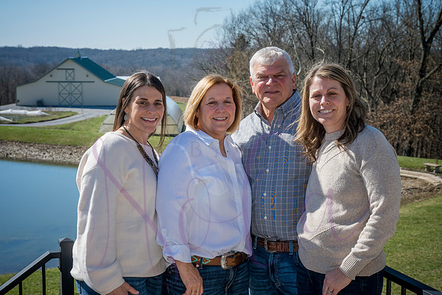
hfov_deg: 33.9
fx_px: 725
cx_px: 221
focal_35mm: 59
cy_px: 148
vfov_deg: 23.0
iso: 400
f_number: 10
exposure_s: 1/640
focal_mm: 59
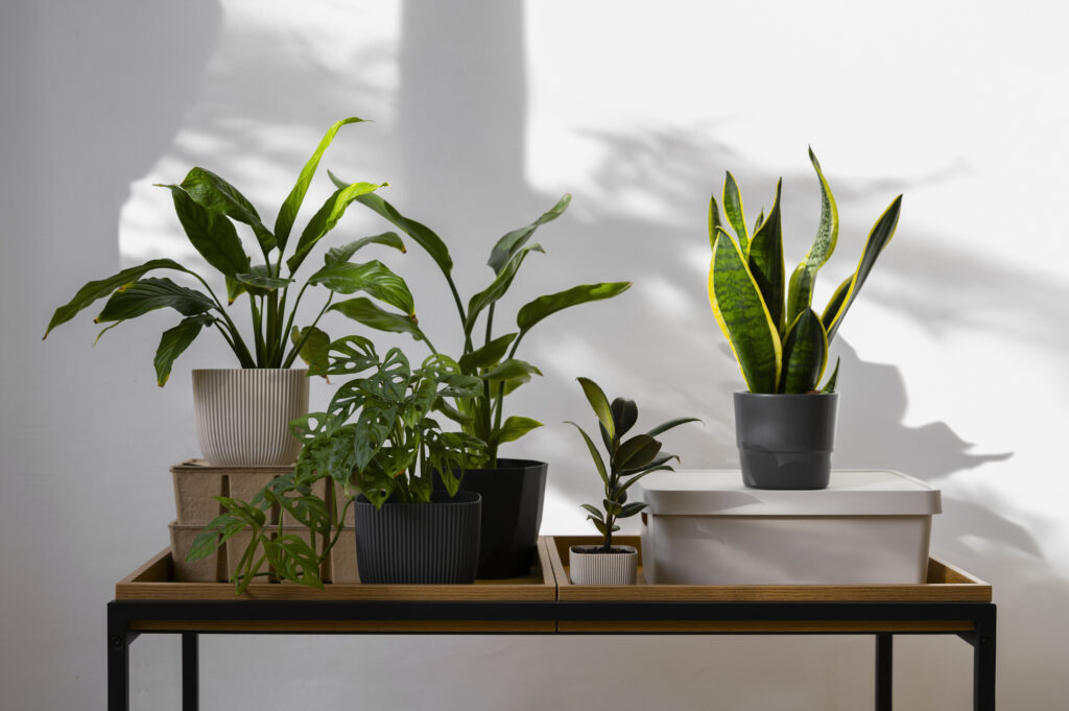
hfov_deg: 36.3
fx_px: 1632
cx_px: 534
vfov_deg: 24.6
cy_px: 356
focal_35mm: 55
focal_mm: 55
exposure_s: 1/400
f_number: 4.5
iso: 640
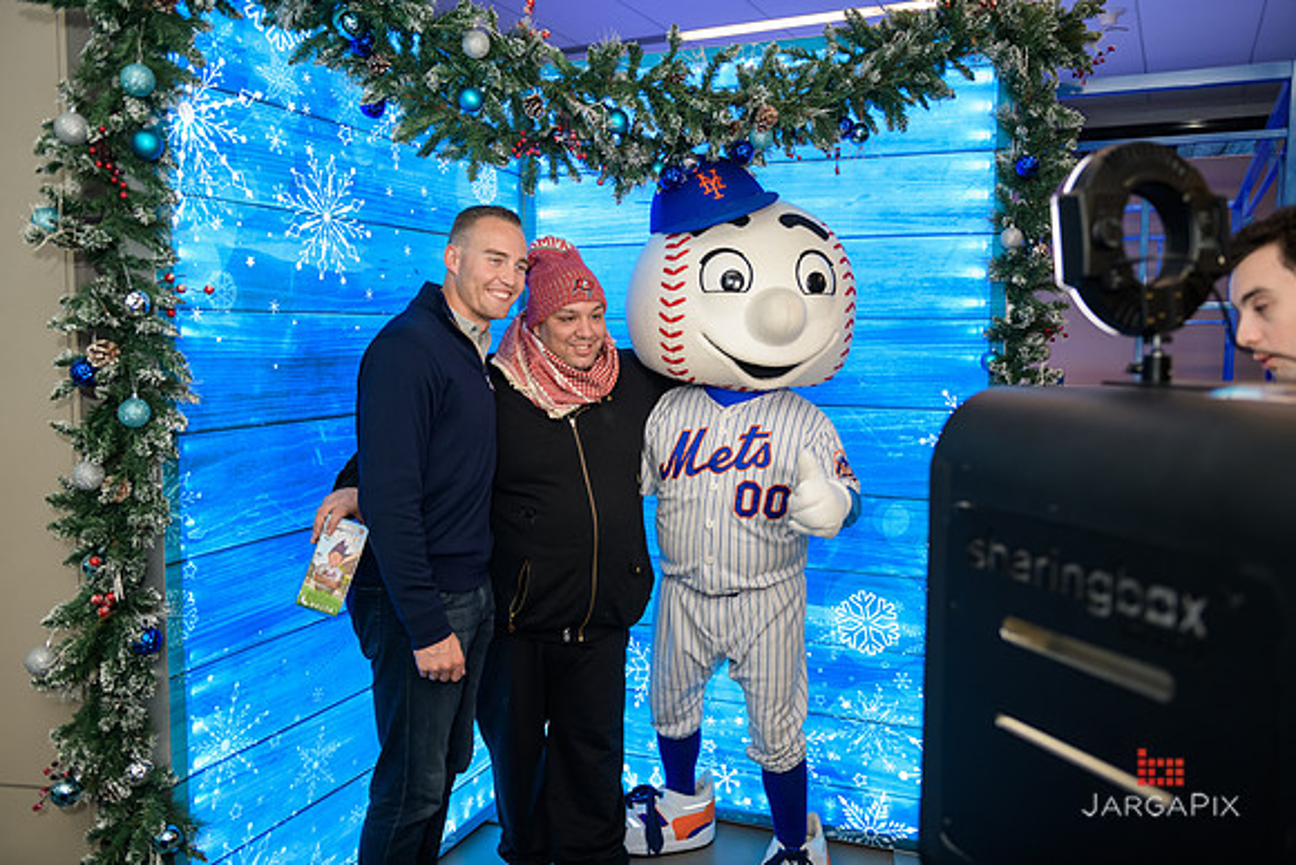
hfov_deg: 63.6
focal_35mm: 29
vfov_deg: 45.0
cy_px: 432
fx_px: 1044
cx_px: 648
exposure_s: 1/125
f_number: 3.2
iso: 400
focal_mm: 29
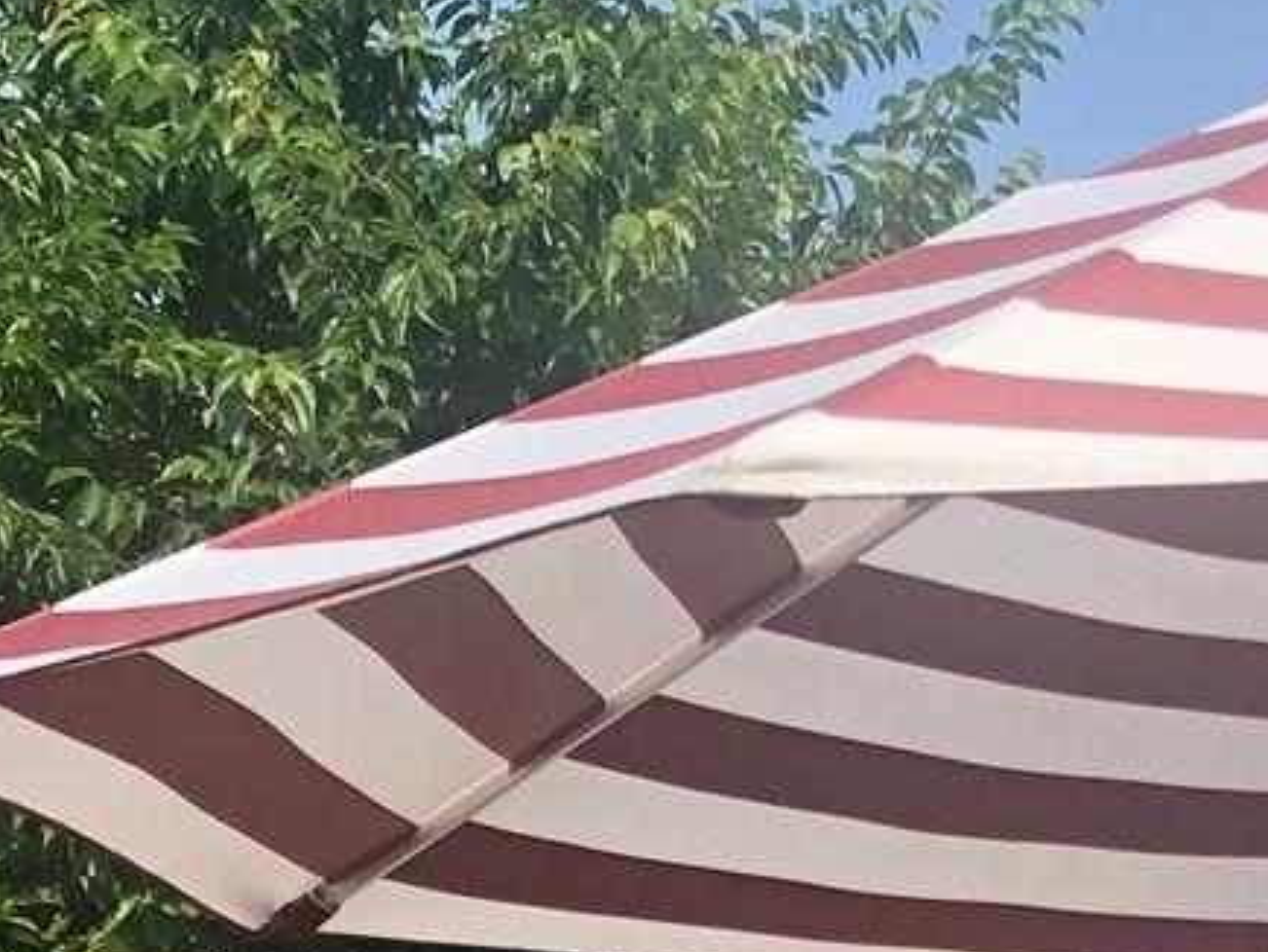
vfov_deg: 10.1
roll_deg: +1.4
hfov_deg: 14.9
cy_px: 2114
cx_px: 812
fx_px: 4838
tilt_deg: -8.1
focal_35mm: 132
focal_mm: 3.99
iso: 20
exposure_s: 1/1389
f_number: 1.8
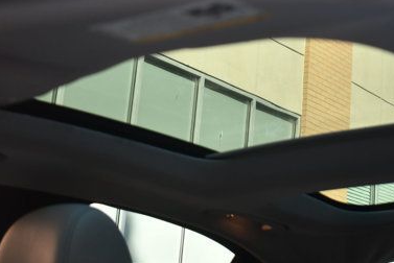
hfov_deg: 27.5
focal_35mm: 73
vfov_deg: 18.6
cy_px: 86
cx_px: 264
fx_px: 800
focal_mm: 29
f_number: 4.2
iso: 500
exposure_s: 1/250
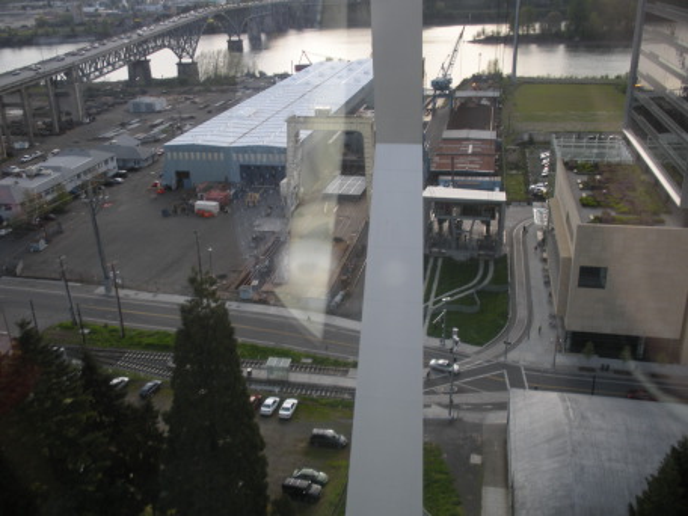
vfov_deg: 39.7
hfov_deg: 51.4
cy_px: 258
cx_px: 344
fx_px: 716
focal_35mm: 36
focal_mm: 6.3
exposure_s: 1/97.7
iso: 64
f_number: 3.5
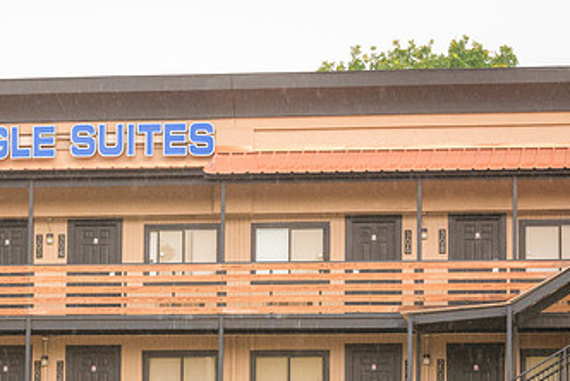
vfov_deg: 8.2
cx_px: 156
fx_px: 2662
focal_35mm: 168
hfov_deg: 12.2
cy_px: 320
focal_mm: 95
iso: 4500
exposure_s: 1/250
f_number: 13
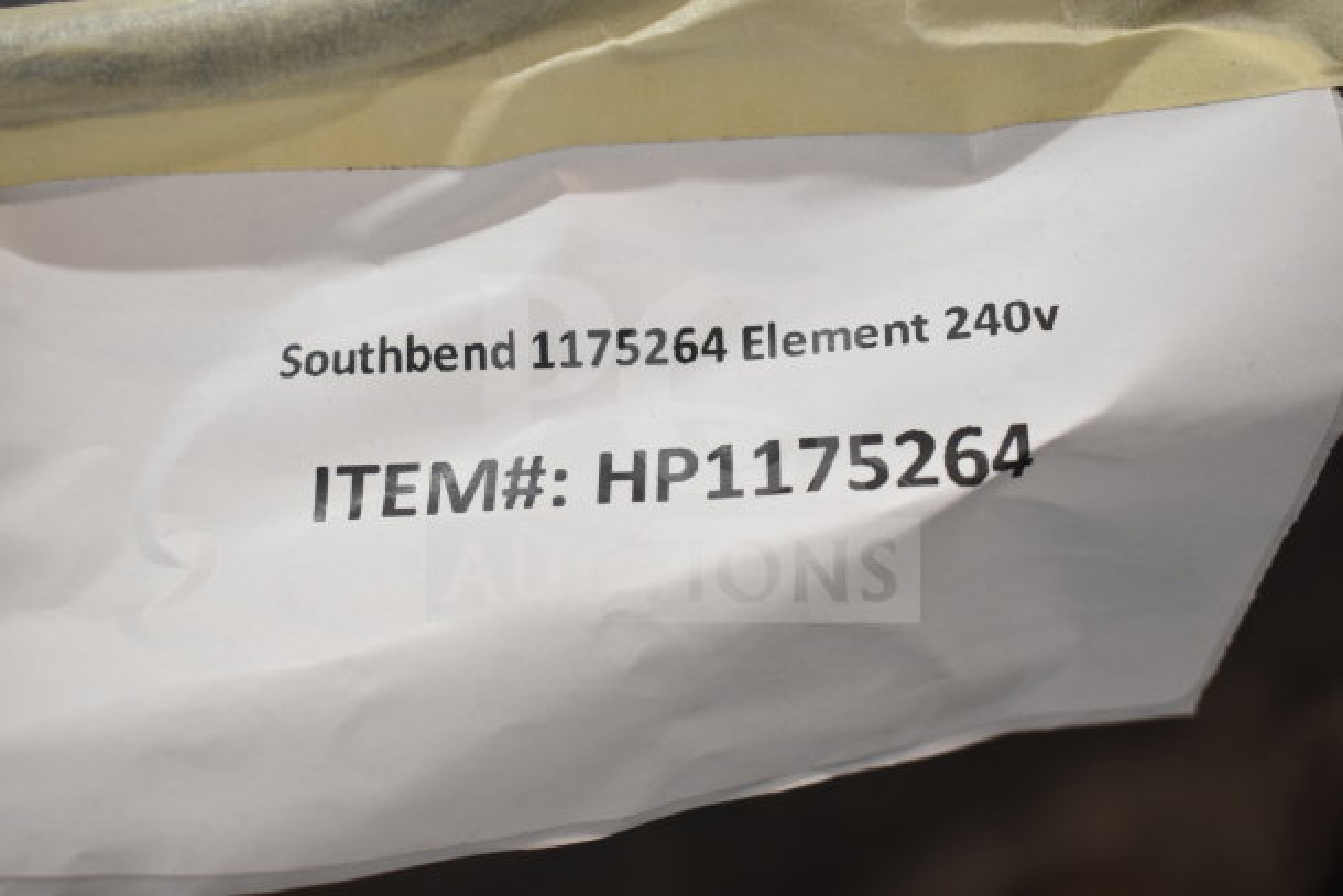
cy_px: 448
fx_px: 1623
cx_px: 672
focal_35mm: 44
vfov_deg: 30.9
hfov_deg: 45.0
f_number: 4.2
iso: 450
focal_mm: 29
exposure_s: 1/50
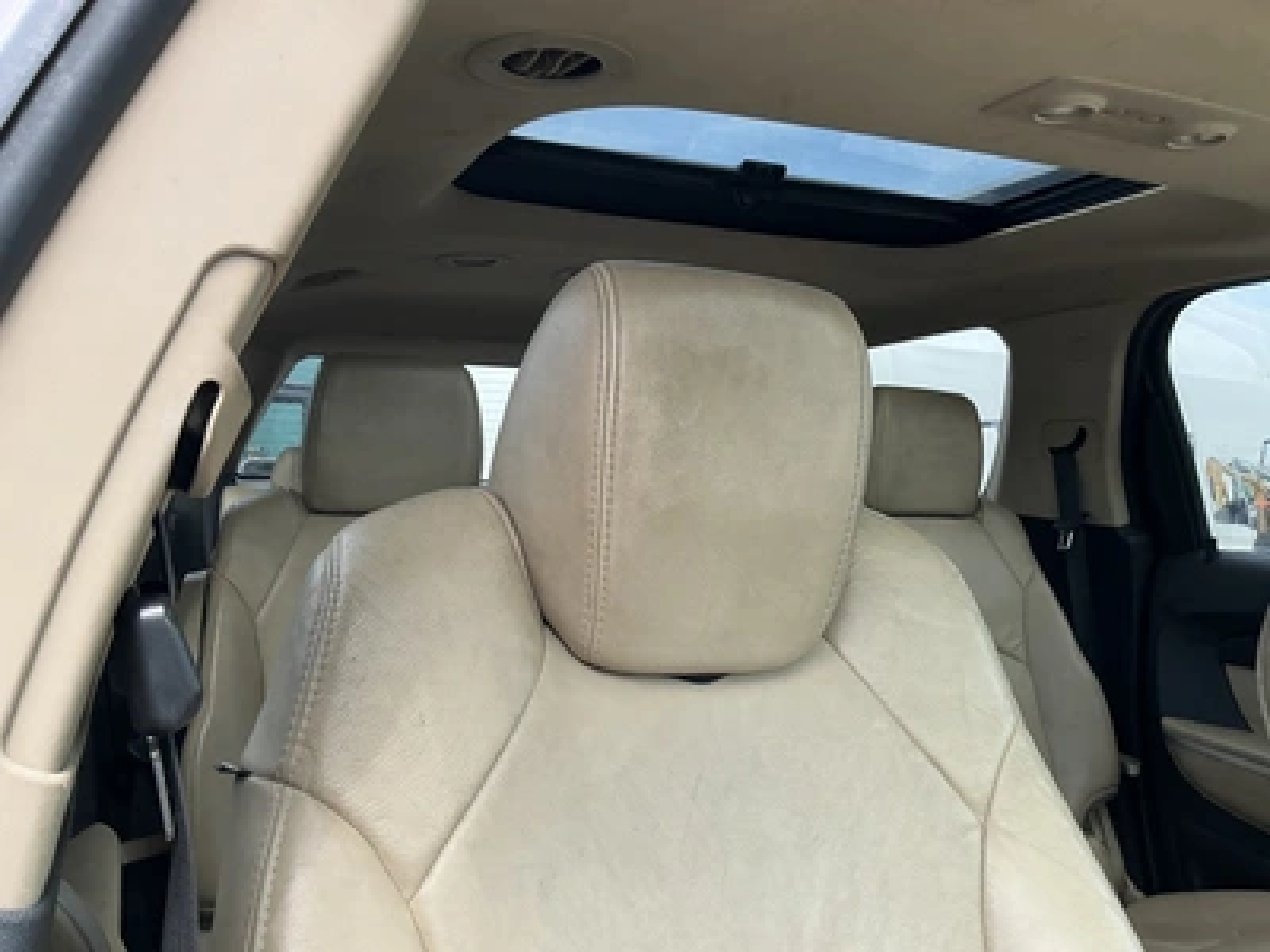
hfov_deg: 63.4
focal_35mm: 28
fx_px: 1027
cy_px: 476
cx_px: 635
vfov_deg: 49.7
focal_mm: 3
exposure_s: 1/125
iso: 25
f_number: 1.8
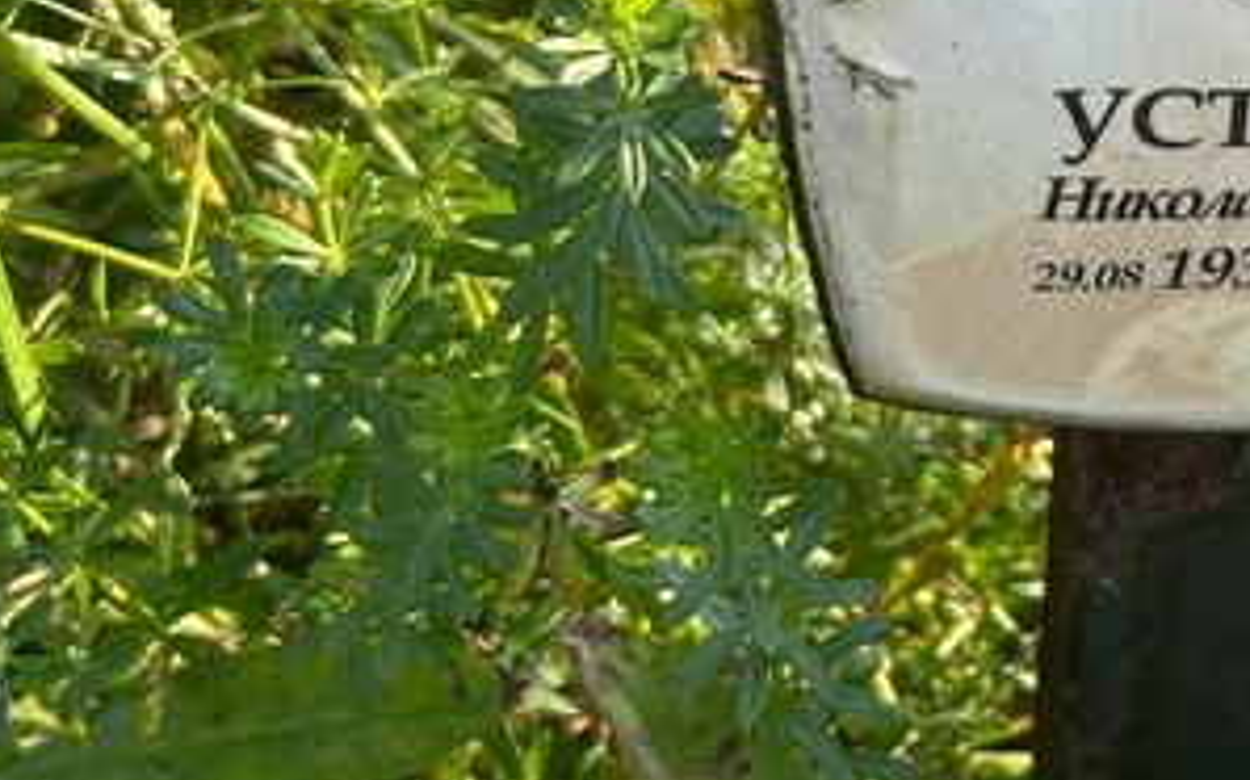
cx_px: 1254
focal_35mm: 74
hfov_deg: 26.4
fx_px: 2520
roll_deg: -3.7
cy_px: 126
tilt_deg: -32.1
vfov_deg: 17.4
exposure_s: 1/866
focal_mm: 5.7
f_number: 1.5
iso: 50
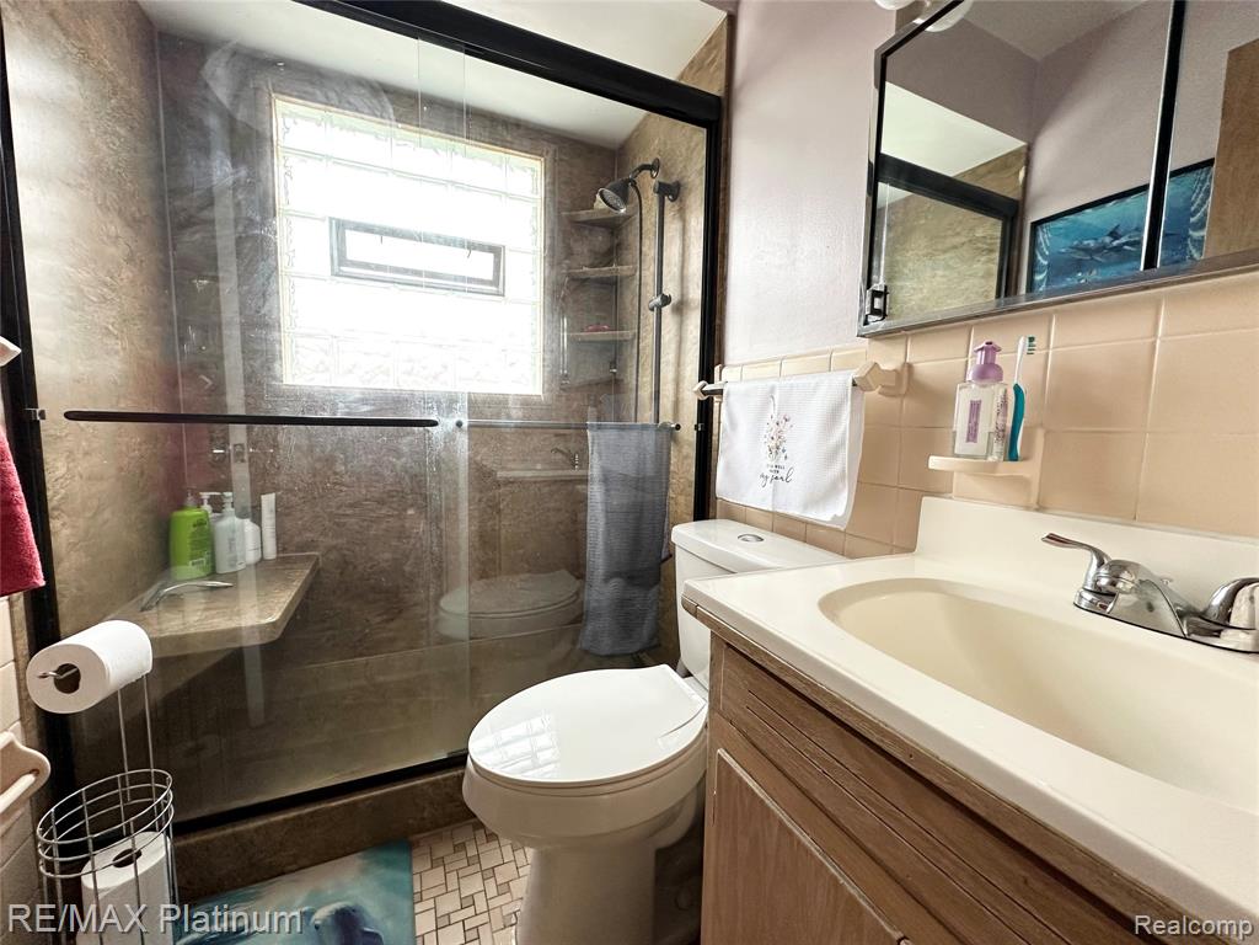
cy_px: 472
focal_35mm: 14
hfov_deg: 102.1
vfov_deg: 85.7
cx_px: 630
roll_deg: -1.8
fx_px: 509
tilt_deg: -5.9
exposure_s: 1/99
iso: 160
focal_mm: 2.22
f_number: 2.2
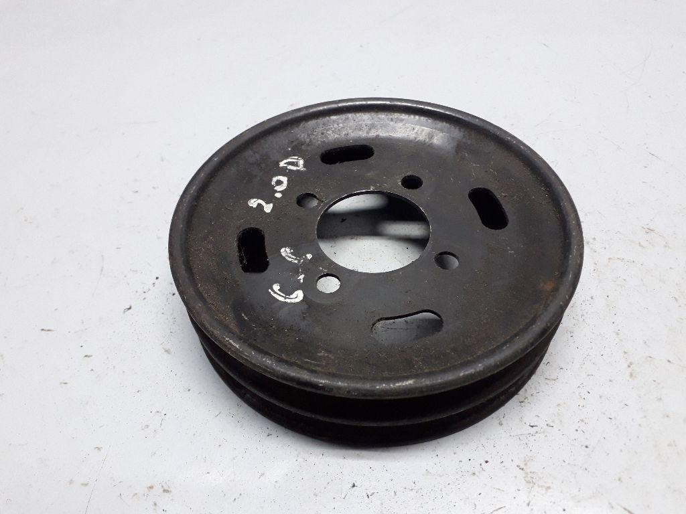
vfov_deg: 51.4
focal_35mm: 27
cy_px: 257
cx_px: 343
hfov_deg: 65.3
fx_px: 535
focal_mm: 3.6
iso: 200
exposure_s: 1/25
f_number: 1.9
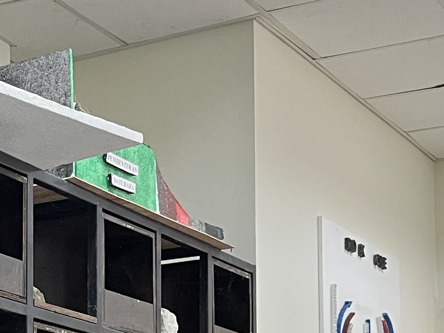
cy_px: 453
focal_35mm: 106
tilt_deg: +4.1
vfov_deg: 13.4
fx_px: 1360
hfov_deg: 18.2
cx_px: 36
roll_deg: +0.1
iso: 125
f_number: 1.6
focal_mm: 5.1
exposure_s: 1/50
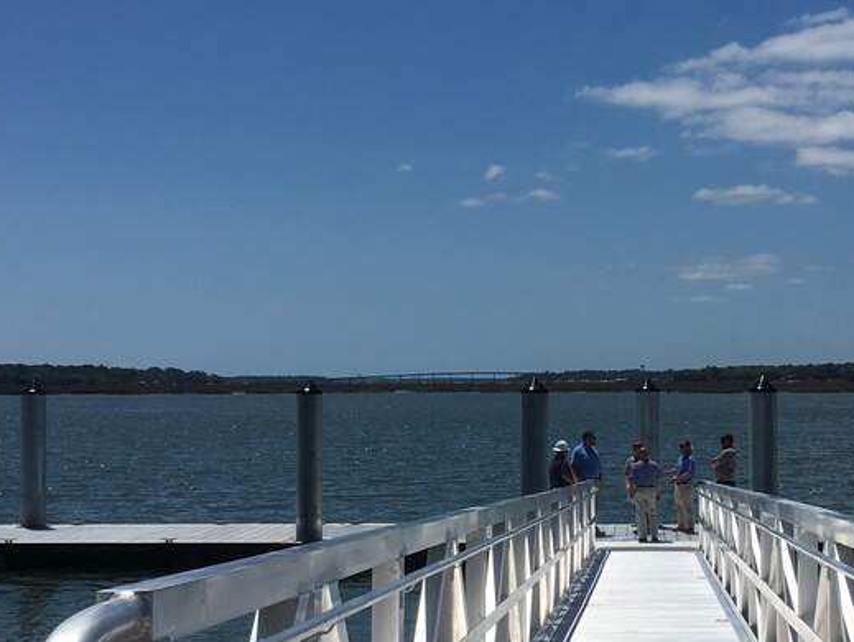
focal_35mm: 67
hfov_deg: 28.7
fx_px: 1654
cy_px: 372
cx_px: 599
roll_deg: +0.2
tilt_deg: -0.3
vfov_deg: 21.9
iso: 25
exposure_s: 1/5495
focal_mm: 4.15
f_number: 2.2
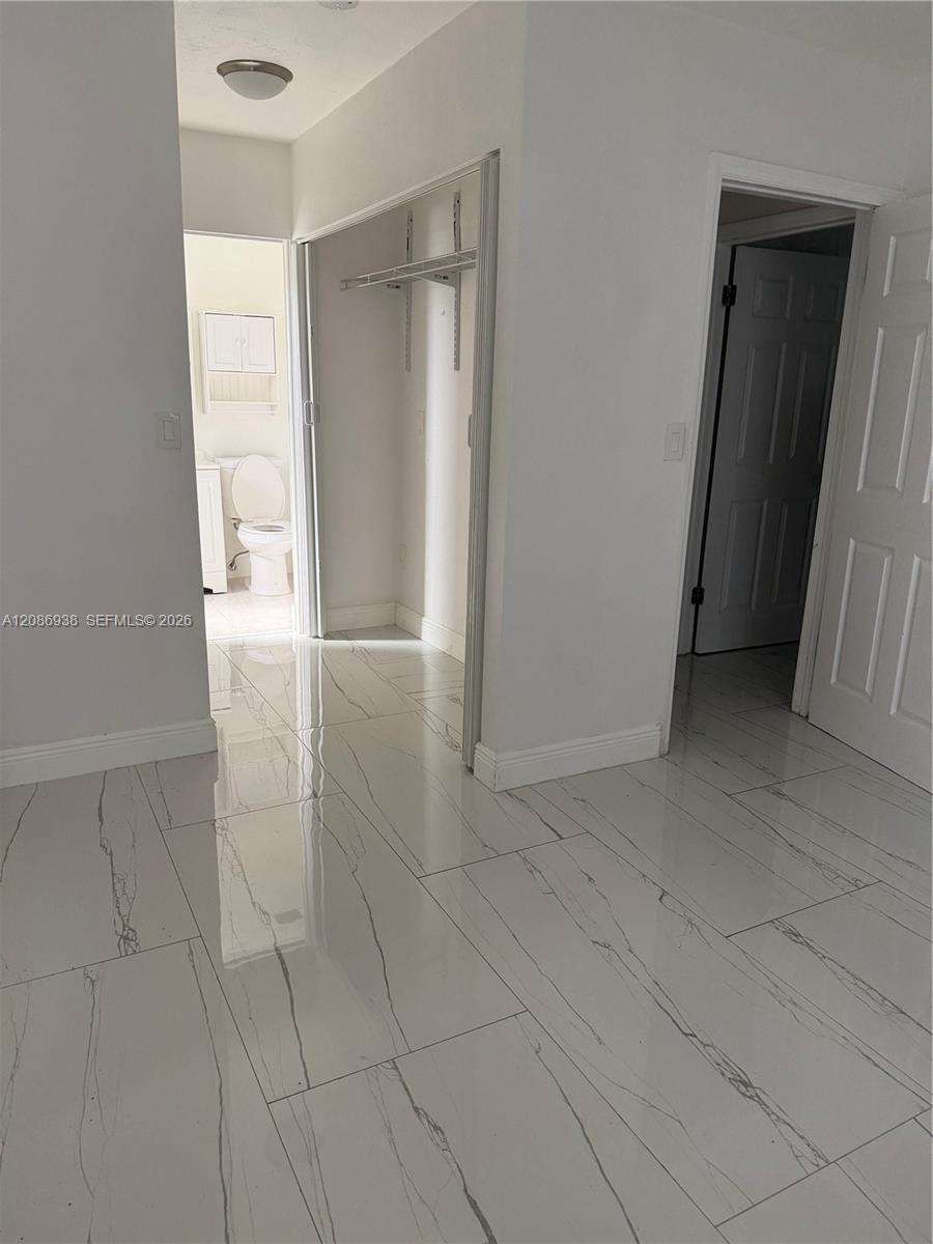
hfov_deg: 56.8
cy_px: 622
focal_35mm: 24
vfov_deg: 71.6
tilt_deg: -15.3
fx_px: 862
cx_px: 466
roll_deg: -1.4
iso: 320
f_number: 1.78
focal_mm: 6.76
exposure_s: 1/120
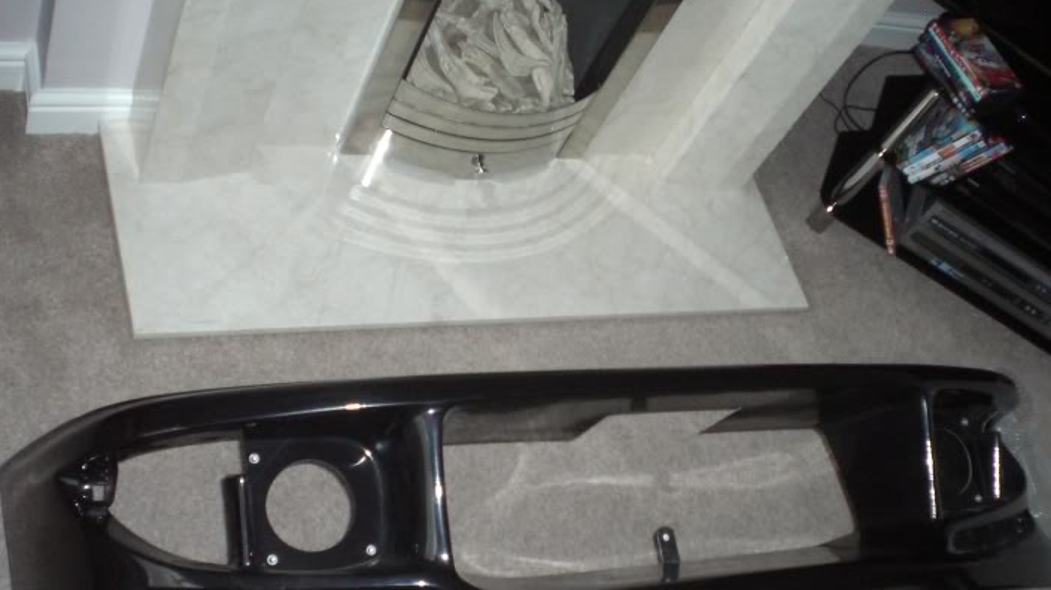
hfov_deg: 43.7
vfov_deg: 25.2
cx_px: 562
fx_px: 1309
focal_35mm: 47
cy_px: 405
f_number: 3.1
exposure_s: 1/60
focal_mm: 6.3
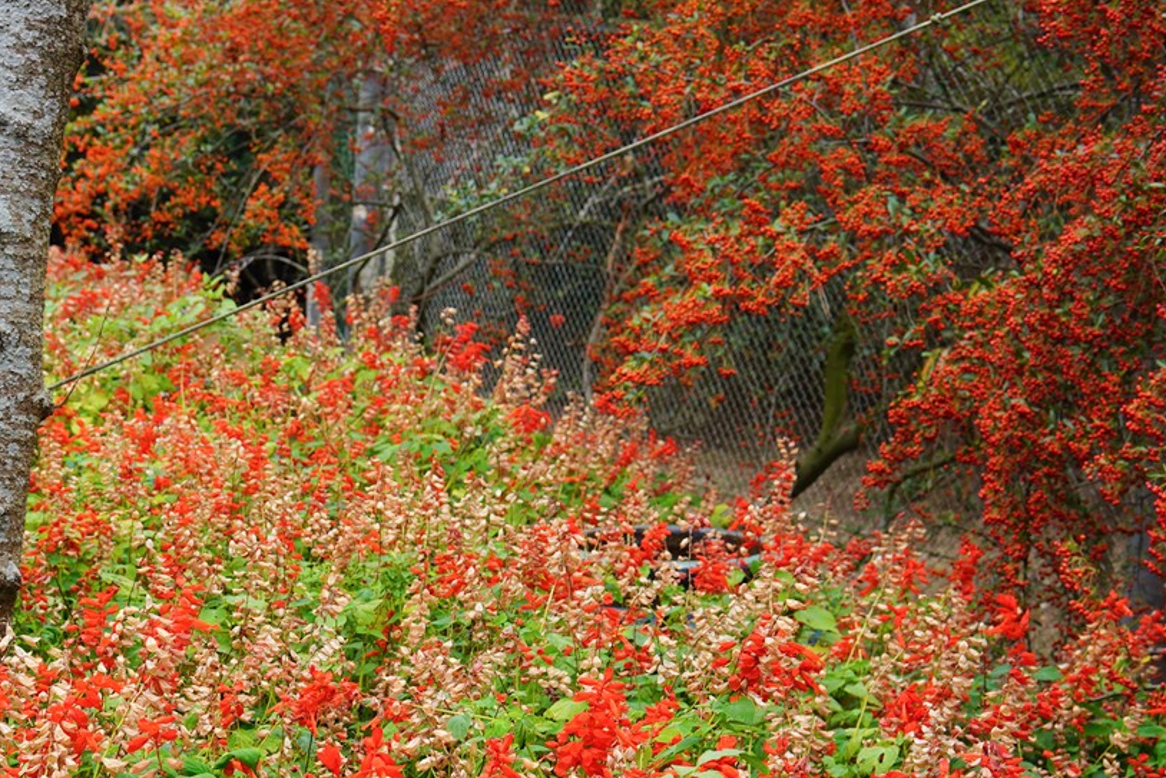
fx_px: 2786
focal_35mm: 86
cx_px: 47
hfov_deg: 22.9
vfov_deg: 15.7
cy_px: 724
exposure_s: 1/100
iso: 200
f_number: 6.3
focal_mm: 35
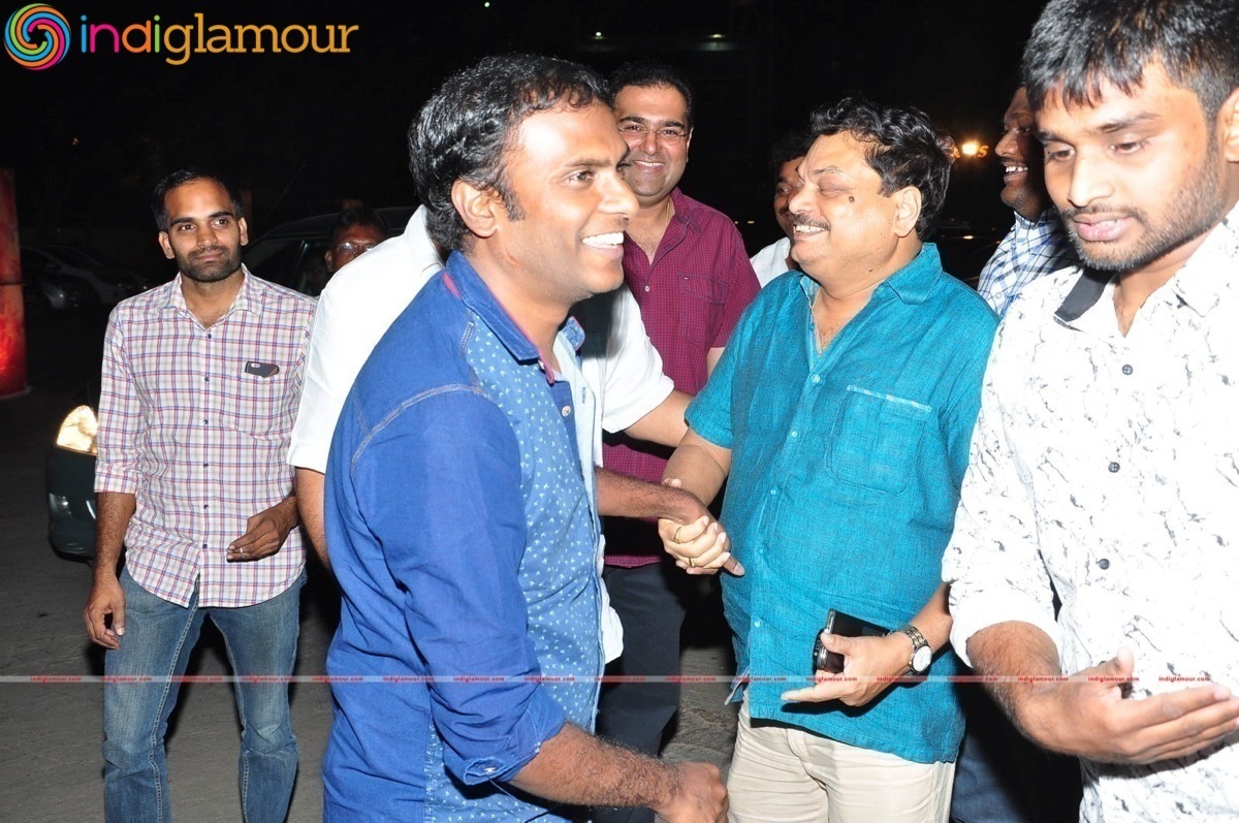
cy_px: 412
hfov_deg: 43.7
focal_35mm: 45
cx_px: 620
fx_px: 1547
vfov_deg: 29.8
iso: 500
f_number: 8
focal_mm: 30
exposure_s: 1/125
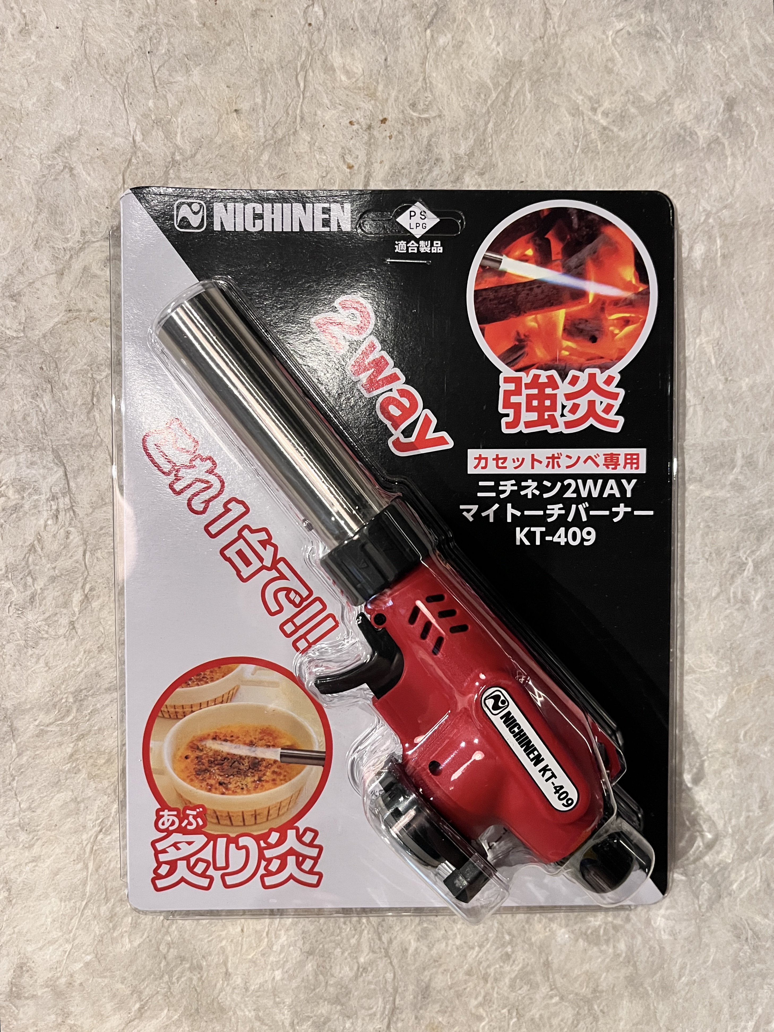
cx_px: 387
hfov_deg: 53.1
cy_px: 516
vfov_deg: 67.3
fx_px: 775
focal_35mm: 26
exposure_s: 1/50
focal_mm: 5.1
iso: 400
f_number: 1.6
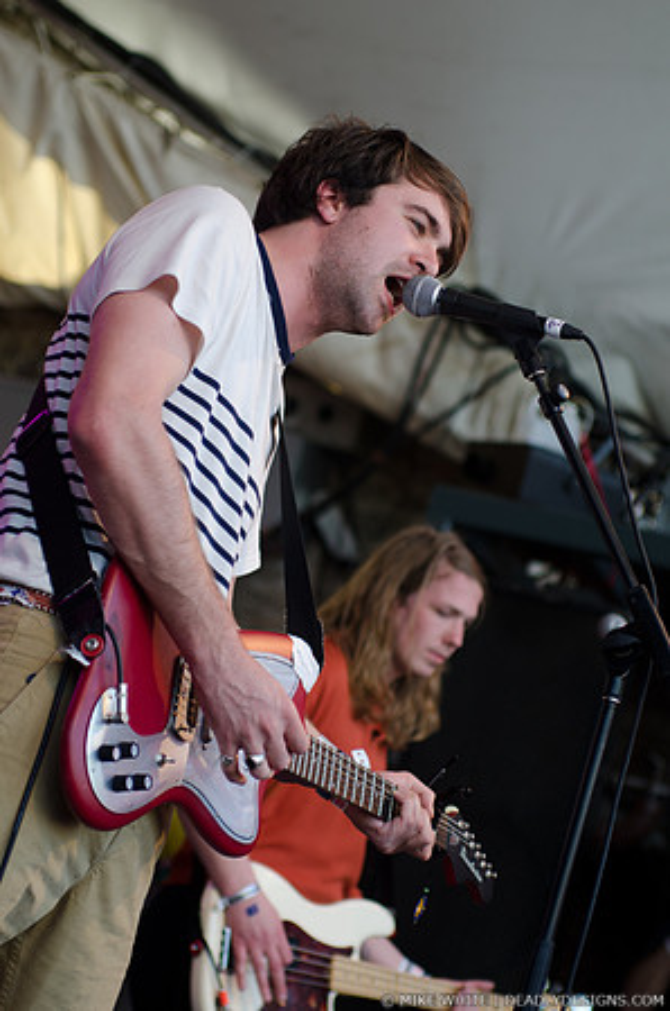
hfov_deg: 13.0
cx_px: 335
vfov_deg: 19.5
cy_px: 506
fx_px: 2945
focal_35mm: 105
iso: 125
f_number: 3.2
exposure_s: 1/160
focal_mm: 70
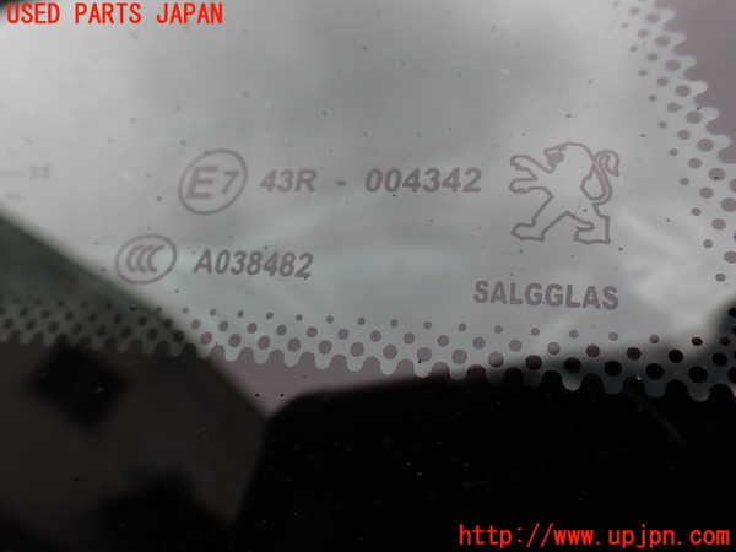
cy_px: 276
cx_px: 368
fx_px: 638
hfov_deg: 60.0
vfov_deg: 46.8
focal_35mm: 30
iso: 100
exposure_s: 1/200
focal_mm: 5.4
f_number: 3.2
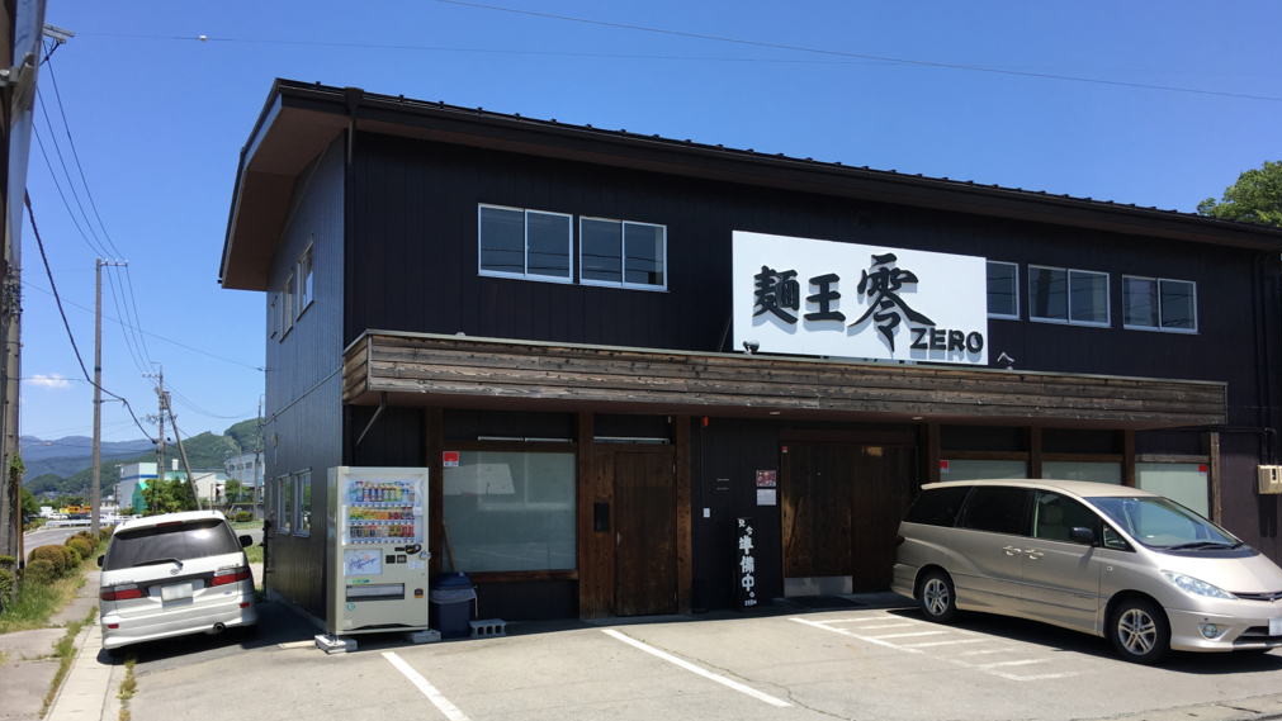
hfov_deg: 61.0
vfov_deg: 36.5
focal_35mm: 32
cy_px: 456
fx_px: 1088
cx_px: 648
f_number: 2.2
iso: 25
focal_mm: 4.15
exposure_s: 1/1054
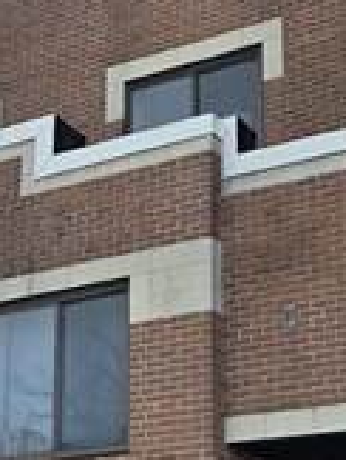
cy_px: 256
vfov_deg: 18.0
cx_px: 85
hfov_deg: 13.6
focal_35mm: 109
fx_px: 1449
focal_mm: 5.4
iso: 25
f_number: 1.8
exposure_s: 1/2752
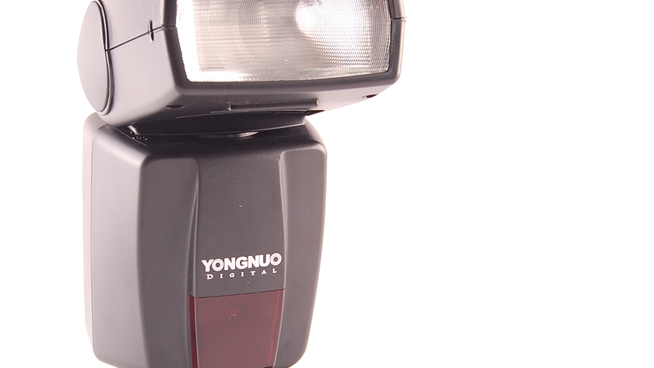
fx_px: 1491
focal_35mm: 86
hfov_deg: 24.6
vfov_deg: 14.1
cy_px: 217
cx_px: 195
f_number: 8
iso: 200
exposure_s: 1/125
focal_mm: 34
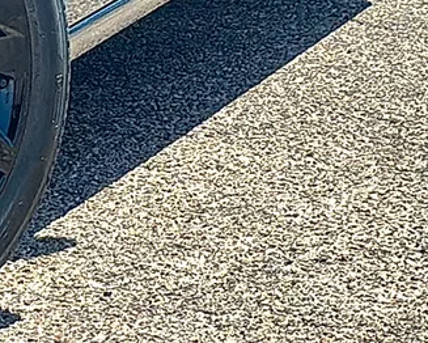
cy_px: 40
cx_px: 105
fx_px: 2649
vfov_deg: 7.4
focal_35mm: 209
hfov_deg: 9.2
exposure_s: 1/3279
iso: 80
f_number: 1.78
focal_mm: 6.86
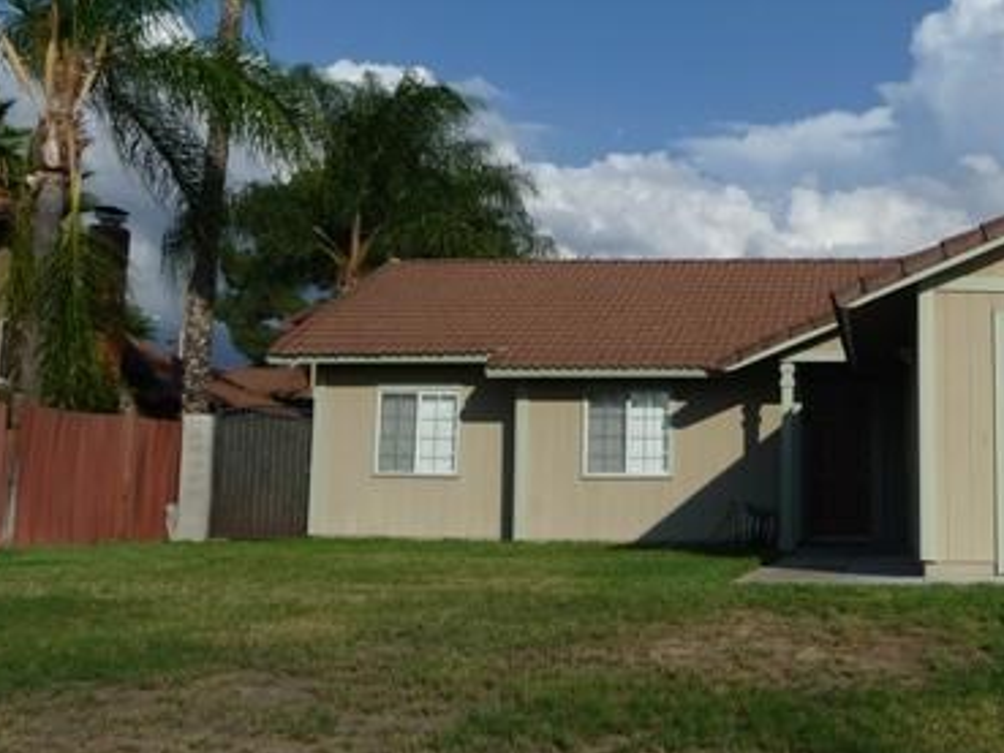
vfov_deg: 28.0
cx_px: 792
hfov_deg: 35.7
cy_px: 299
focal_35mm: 52
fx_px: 1509
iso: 100
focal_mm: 5
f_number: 8
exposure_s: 1/500
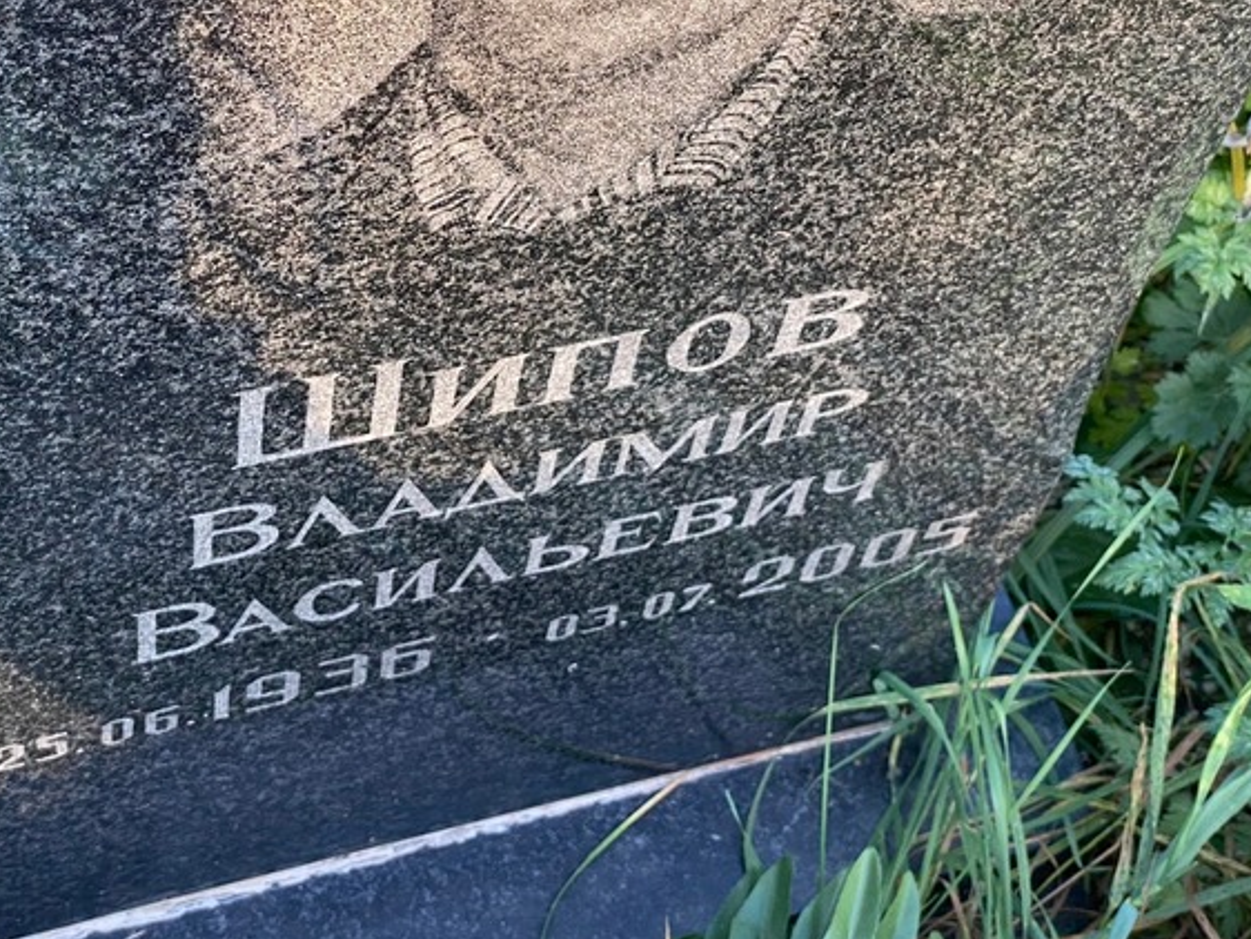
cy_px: 334
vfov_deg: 19.9
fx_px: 2675
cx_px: 541
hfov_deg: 26.3
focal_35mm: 74
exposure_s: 1/122
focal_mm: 6
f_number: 2
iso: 32
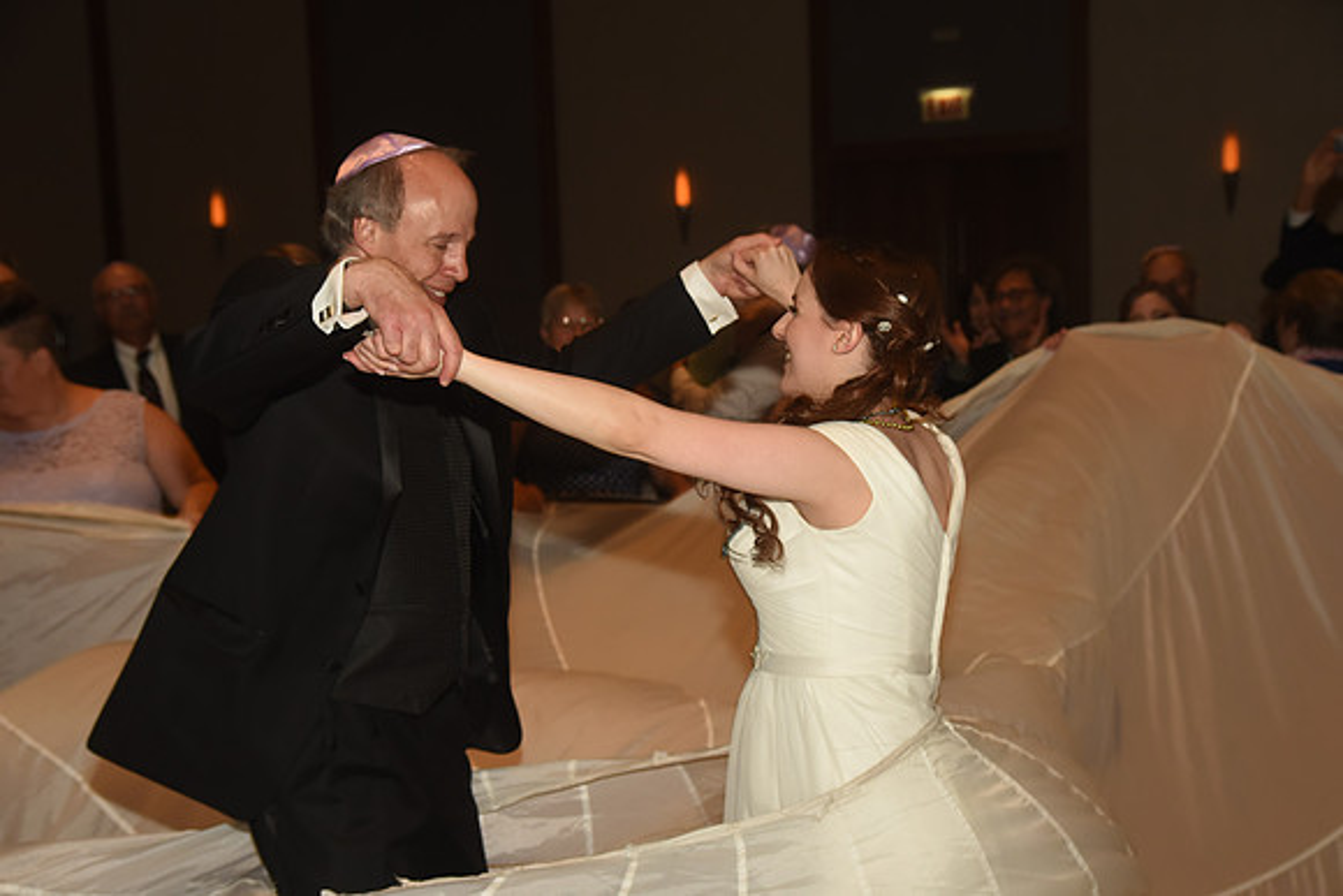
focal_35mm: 62
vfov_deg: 21.9
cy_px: 448
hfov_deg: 32.4
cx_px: 672
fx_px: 2313
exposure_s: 1/125
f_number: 5.6
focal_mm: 62
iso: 1600
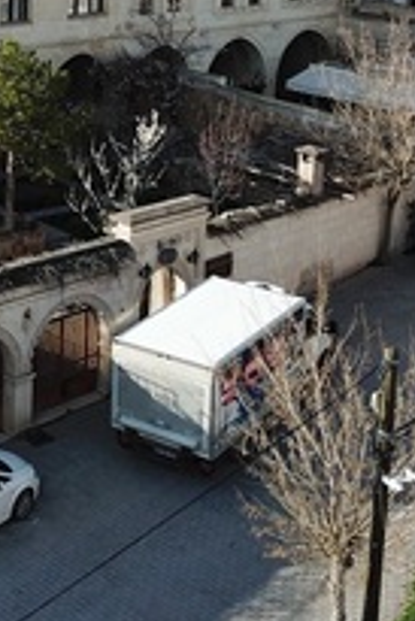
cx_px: -67
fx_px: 1364
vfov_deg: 24.6
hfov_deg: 16.7
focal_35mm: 79
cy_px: 18
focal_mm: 4.73
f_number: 2.2
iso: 100
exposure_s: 1/966
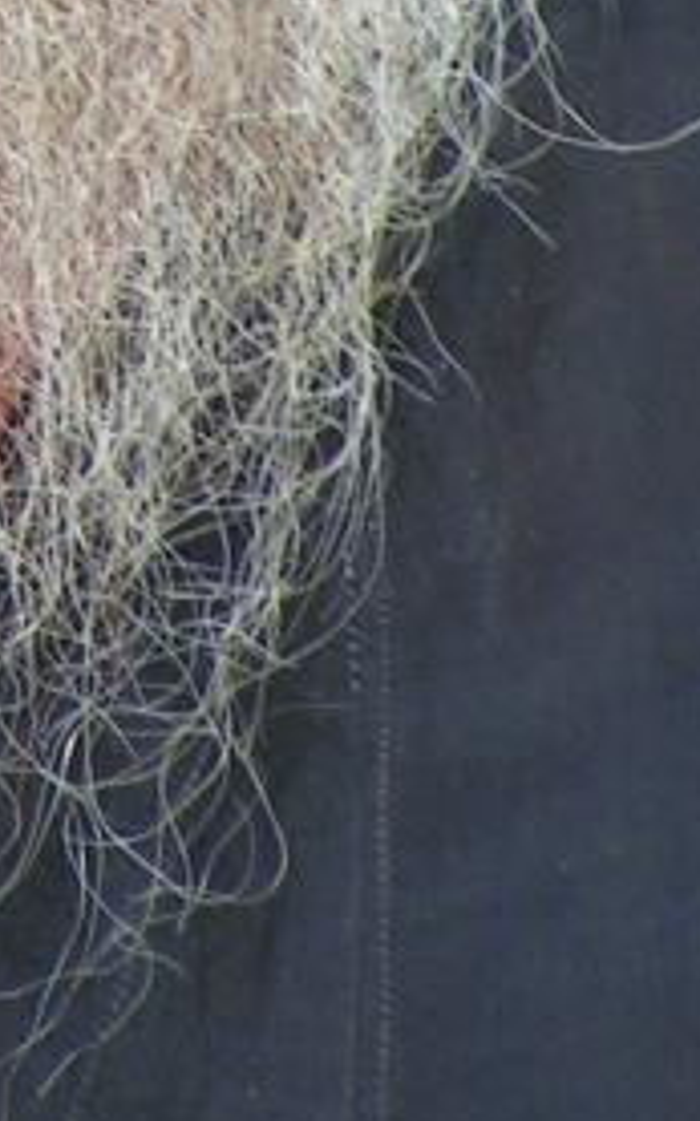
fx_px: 32463
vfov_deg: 2.0
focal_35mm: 1063
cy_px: -732
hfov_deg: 1.2
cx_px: -372
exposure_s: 1/400
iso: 50
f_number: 5
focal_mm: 41.4
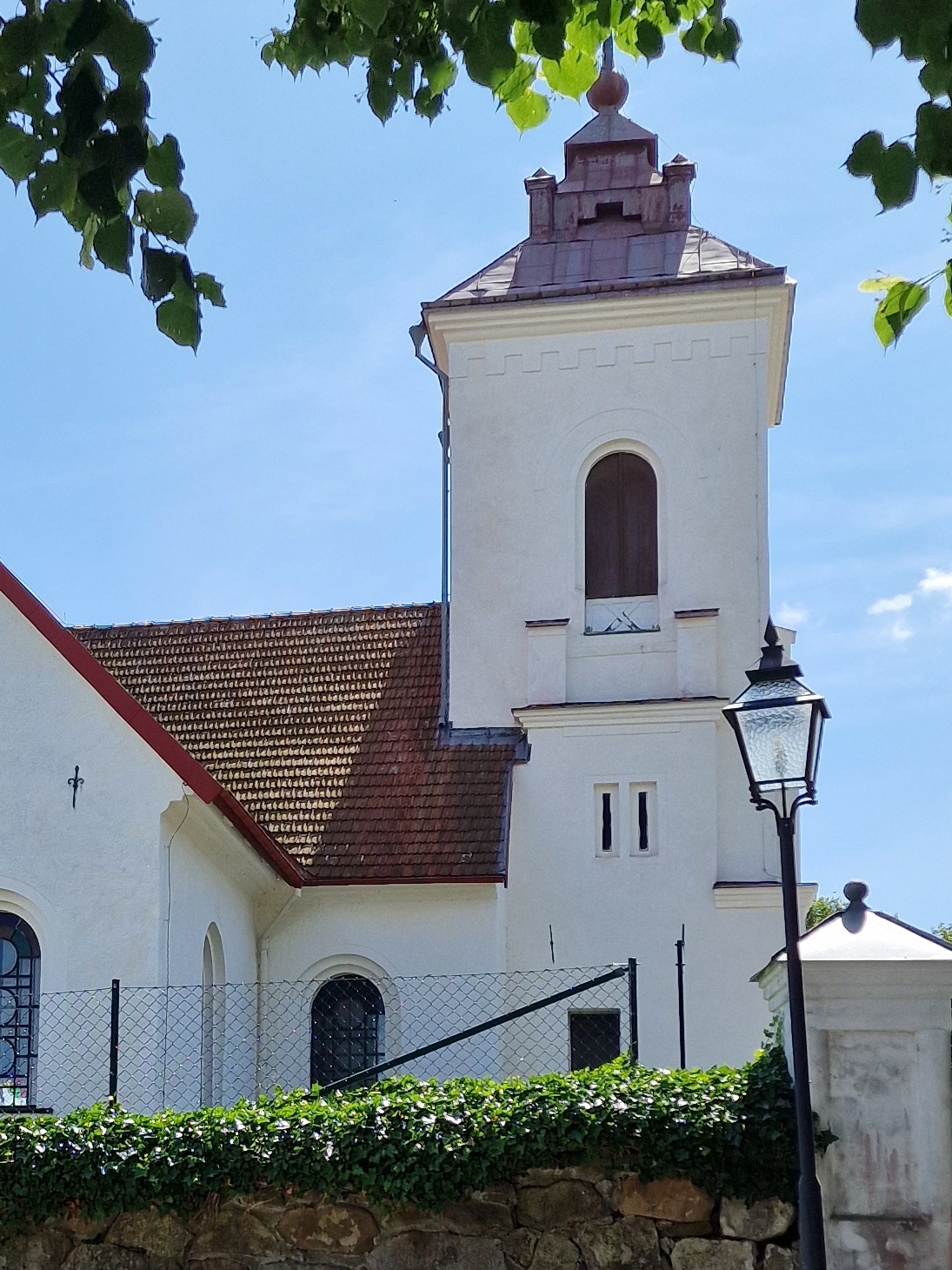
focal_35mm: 63
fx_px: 2310
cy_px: 892
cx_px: 201
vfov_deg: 30.4
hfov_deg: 23.0
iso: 50
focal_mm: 6.4
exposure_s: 1/1224
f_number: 1.8
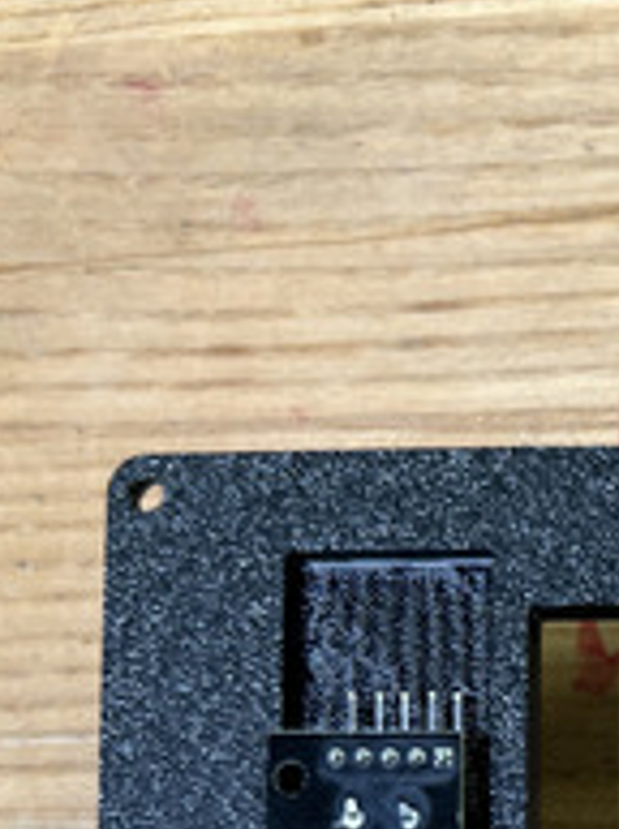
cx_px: 907
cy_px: 1087
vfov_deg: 21.7
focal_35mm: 81
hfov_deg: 16.6
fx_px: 1938
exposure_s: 1/60
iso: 64
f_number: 1.5
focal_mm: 5.7
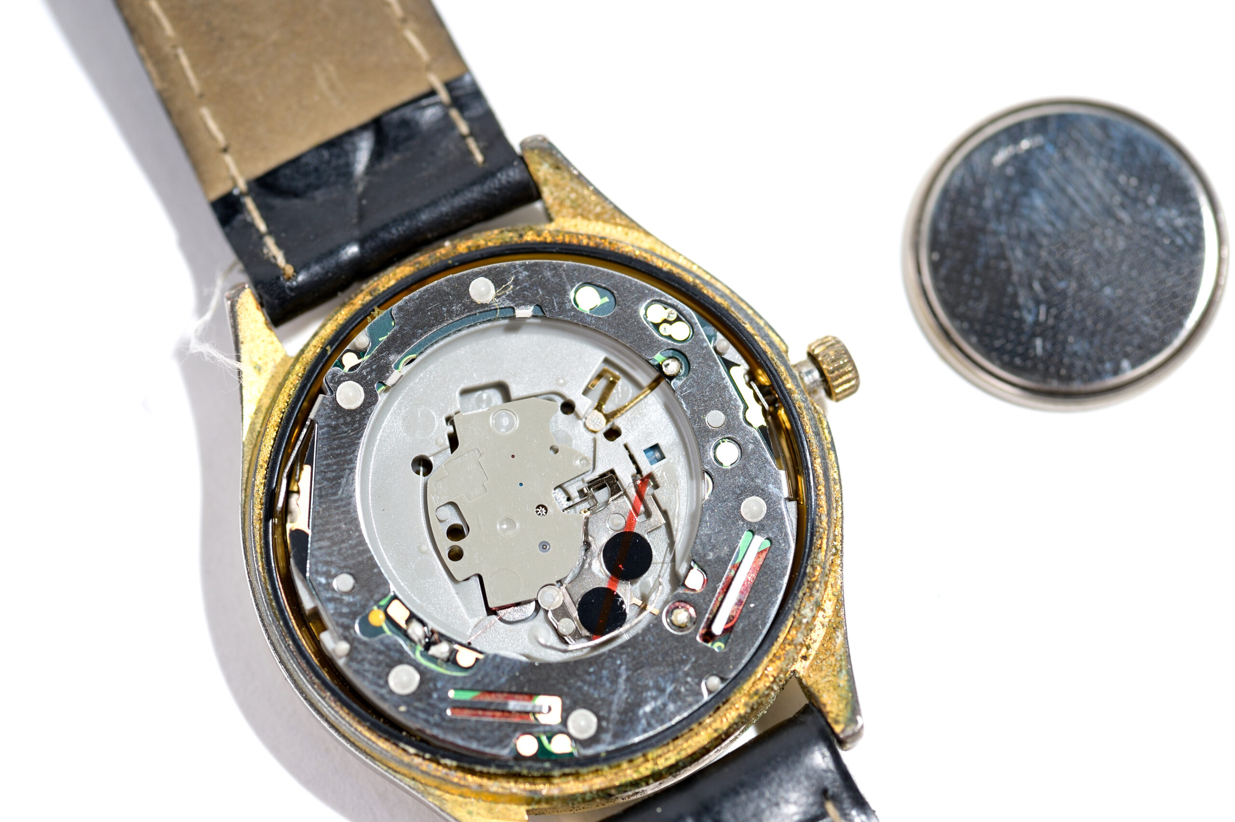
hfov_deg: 20.4
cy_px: 411
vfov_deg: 13.7
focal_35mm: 100
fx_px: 3429
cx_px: 618
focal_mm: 100
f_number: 10
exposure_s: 1/125
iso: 100
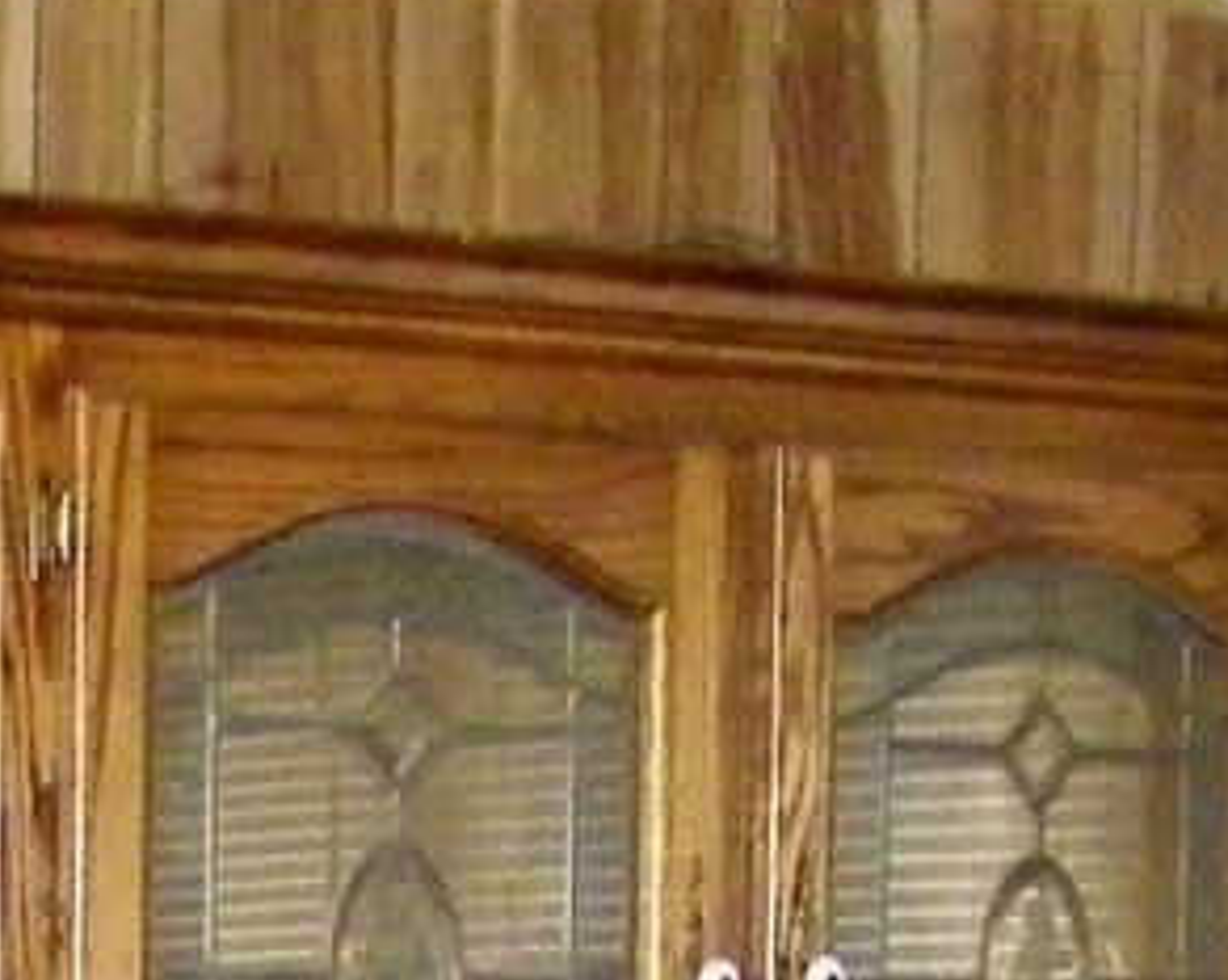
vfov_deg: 7.9
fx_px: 6535
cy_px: 2364
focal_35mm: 180
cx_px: -1047
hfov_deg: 10.1
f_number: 3.5
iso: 400
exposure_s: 1/30
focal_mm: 5
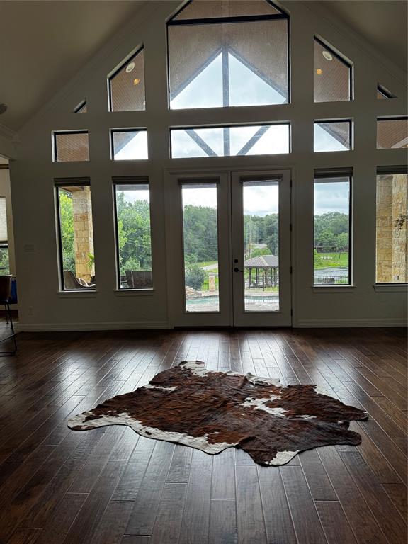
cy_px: 272
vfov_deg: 71.6
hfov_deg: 56.8
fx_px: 377
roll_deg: +0.5
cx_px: 204
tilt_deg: -3.2
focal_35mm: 24
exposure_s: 1/323
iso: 80
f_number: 1.78
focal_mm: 6.76
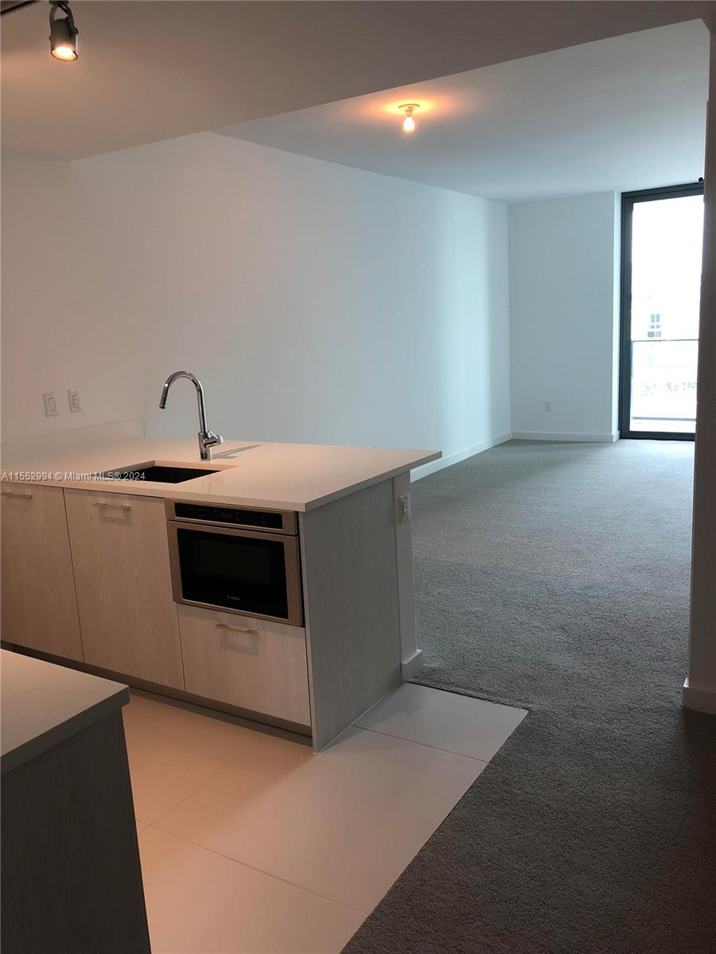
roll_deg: +2.8
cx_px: 358
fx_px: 772
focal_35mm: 28
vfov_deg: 63.4
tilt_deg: -11.0
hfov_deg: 49.7
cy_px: 477
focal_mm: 4
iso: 25
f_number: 1.8
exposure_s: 1/40
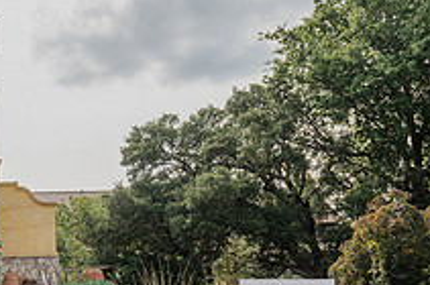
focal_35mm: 66
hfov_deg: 27.9
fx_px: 787
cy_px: 175
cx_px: -41
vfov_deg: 20.5
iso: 200
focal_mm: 24
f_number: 5.6
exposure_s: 1/2000
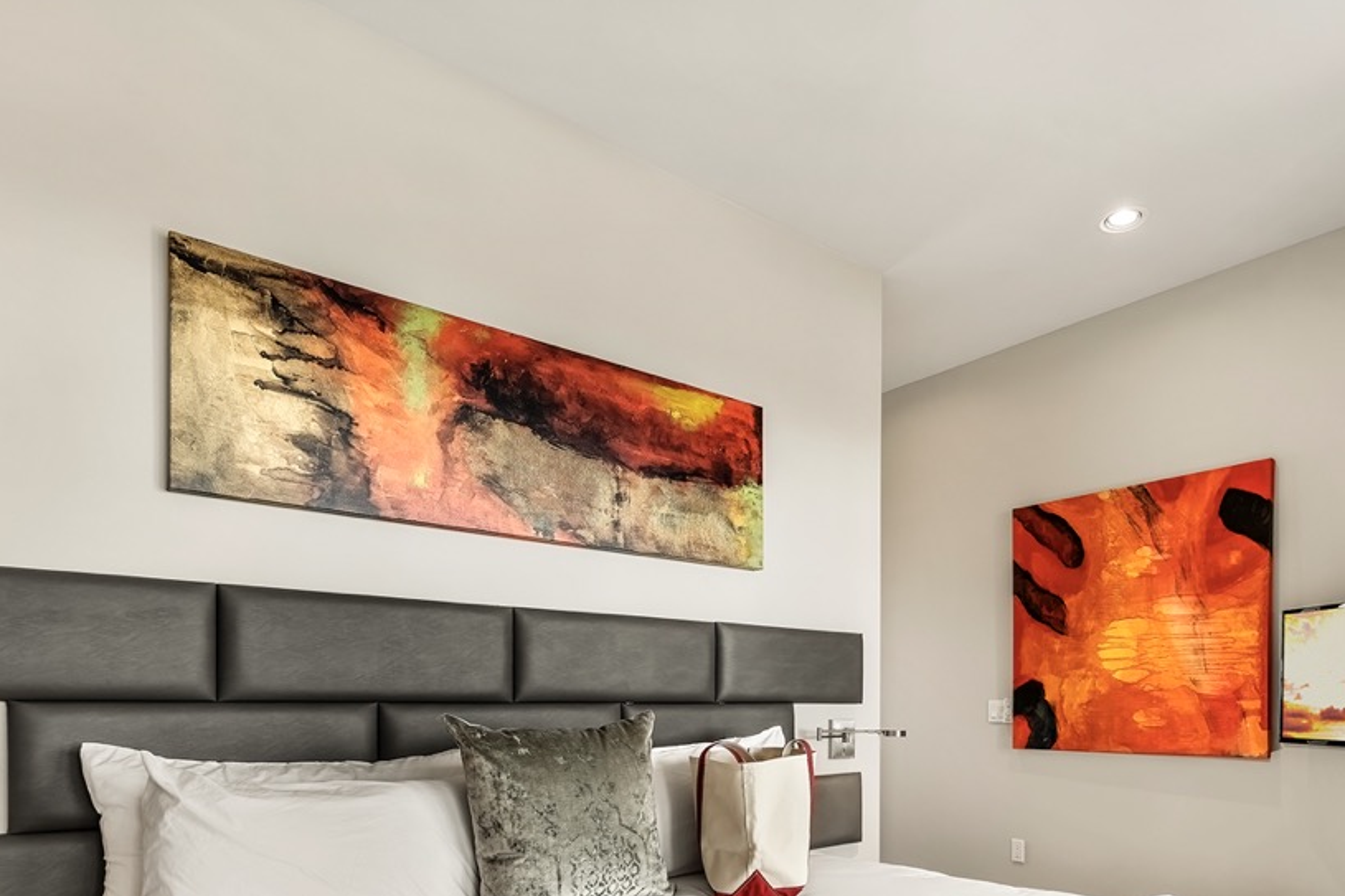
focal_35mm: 22
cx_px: 777
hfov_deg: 78.0
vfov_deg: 54.8
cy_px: 661
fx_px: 822
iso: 320
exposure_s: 1/200
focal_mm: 14
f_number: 8
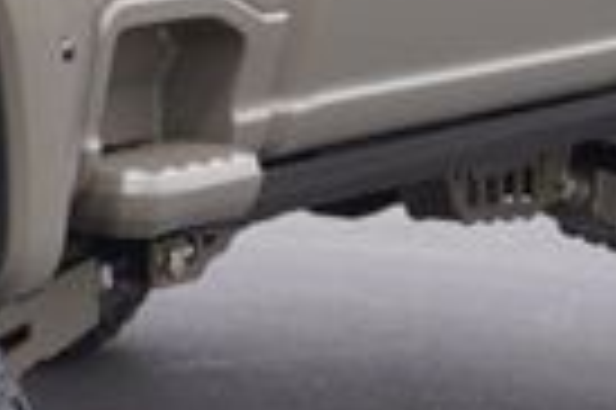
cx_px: -926
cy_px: 171
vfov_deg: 5.3
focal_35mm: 259
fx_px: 4422
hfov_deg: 7.4
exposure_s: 1/125
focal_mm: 23
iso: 100
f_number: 6.3
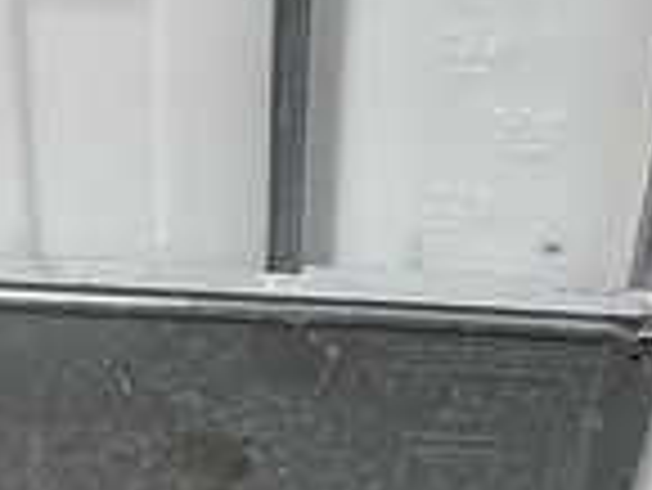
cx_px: 63
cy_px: 207
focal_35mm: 80
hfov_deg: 23.7
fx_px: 1508
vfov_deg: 18.4
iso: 25
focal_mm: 3
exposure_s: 1/5263
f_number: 1.8
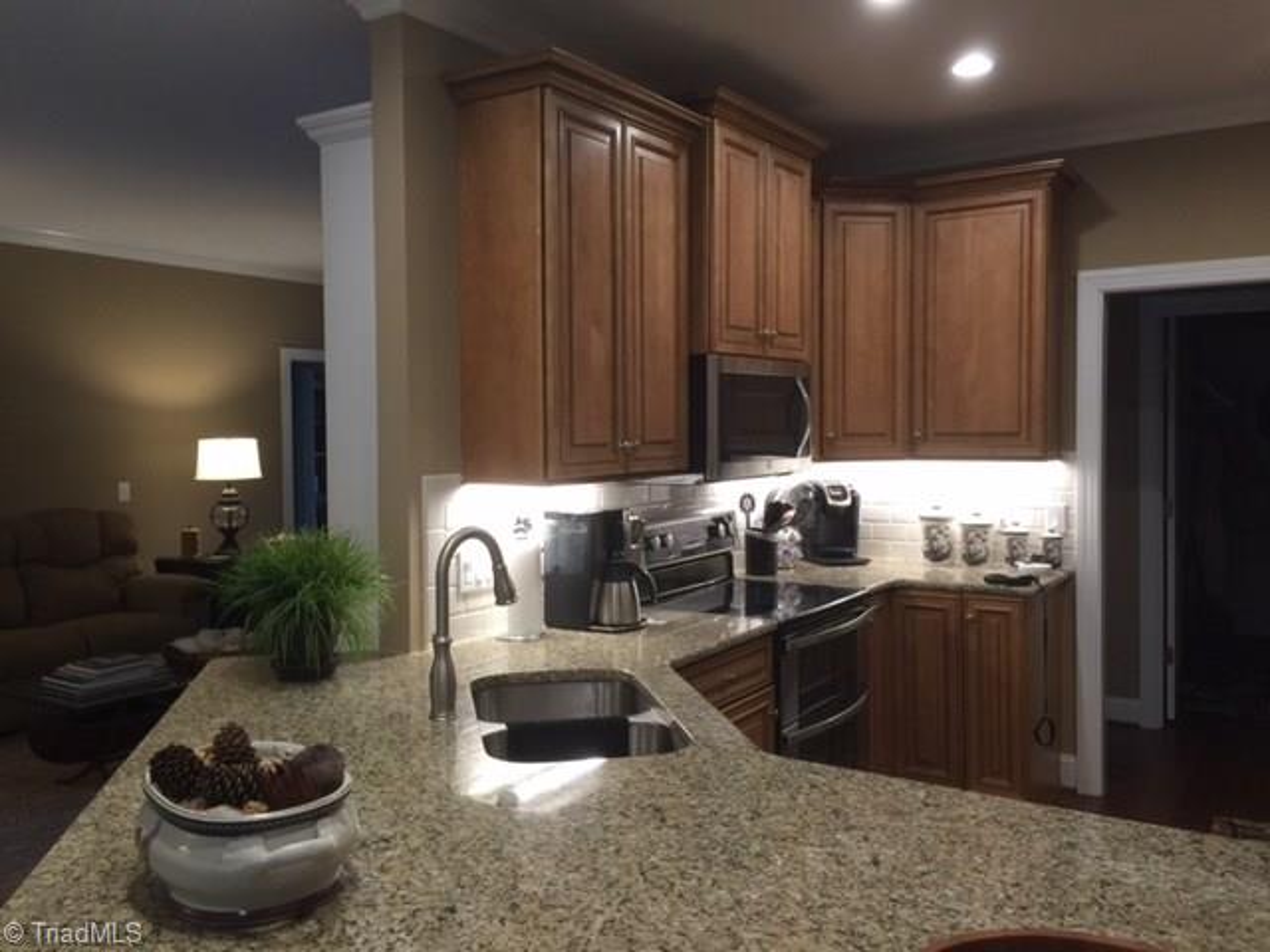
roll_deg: -0.5
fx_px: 1064
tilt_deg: -1.9
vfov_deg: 48.2
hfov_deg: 61.7
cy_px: 476
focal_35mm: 29
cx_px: 635
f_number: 2.2
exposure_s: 1/15
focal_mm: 4.15
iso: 50
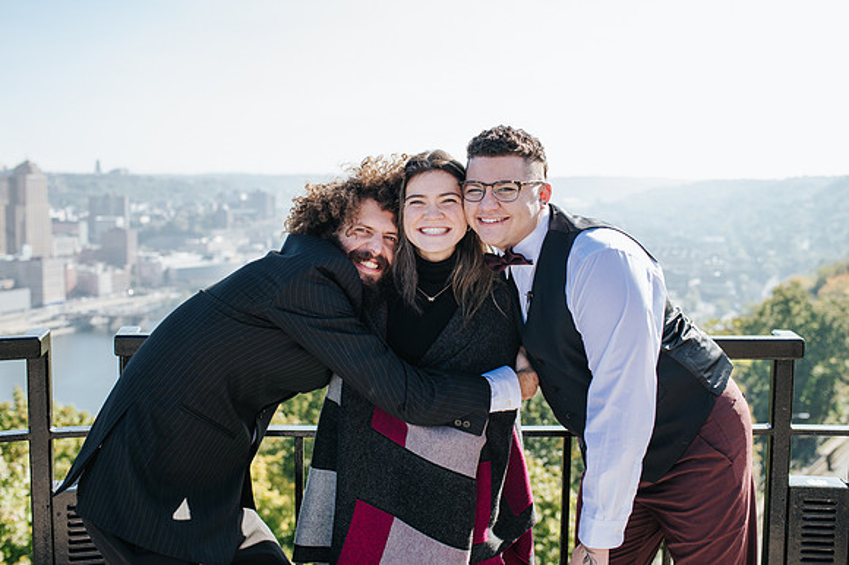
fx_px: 942
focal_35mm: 40
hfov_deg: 48.5
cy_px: 255
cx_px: 437
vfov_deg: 33.4
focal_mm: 35
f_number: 3.2
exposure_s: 1/1000
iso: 220
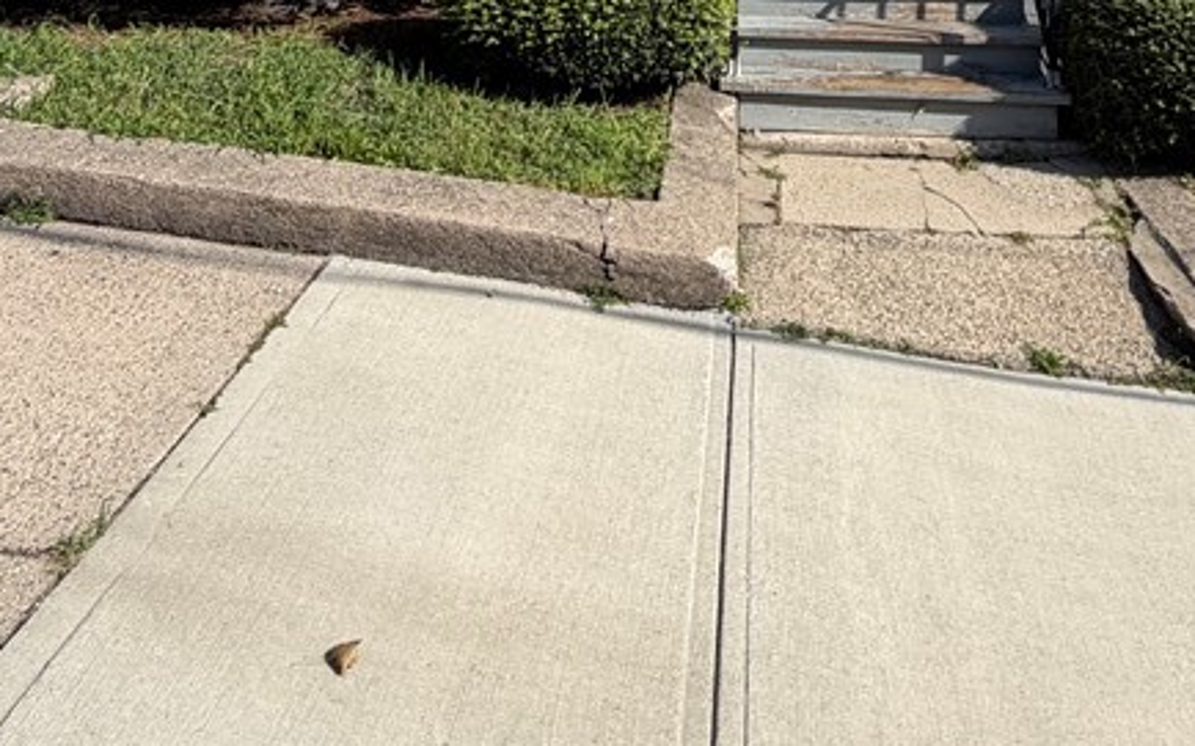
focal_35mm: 35
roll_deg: -0.2
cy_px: -418
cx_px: 768
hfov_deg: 54.5
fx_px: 1140
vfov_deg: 25.5
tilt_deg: +9.3
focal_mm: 2.22
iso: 25
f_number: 2.2
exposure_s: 1/770
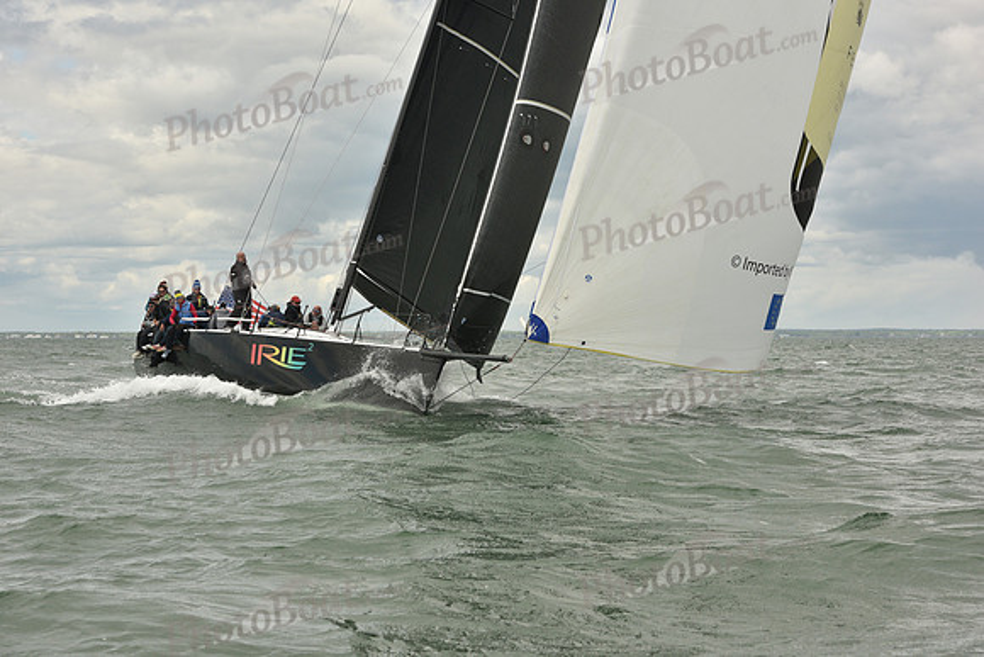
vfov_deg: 13.0
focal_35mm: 105
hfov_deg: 19.5
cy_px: 328
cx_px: 492
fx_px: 2871
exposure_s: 1/800
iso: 320
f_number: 10
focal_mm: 105
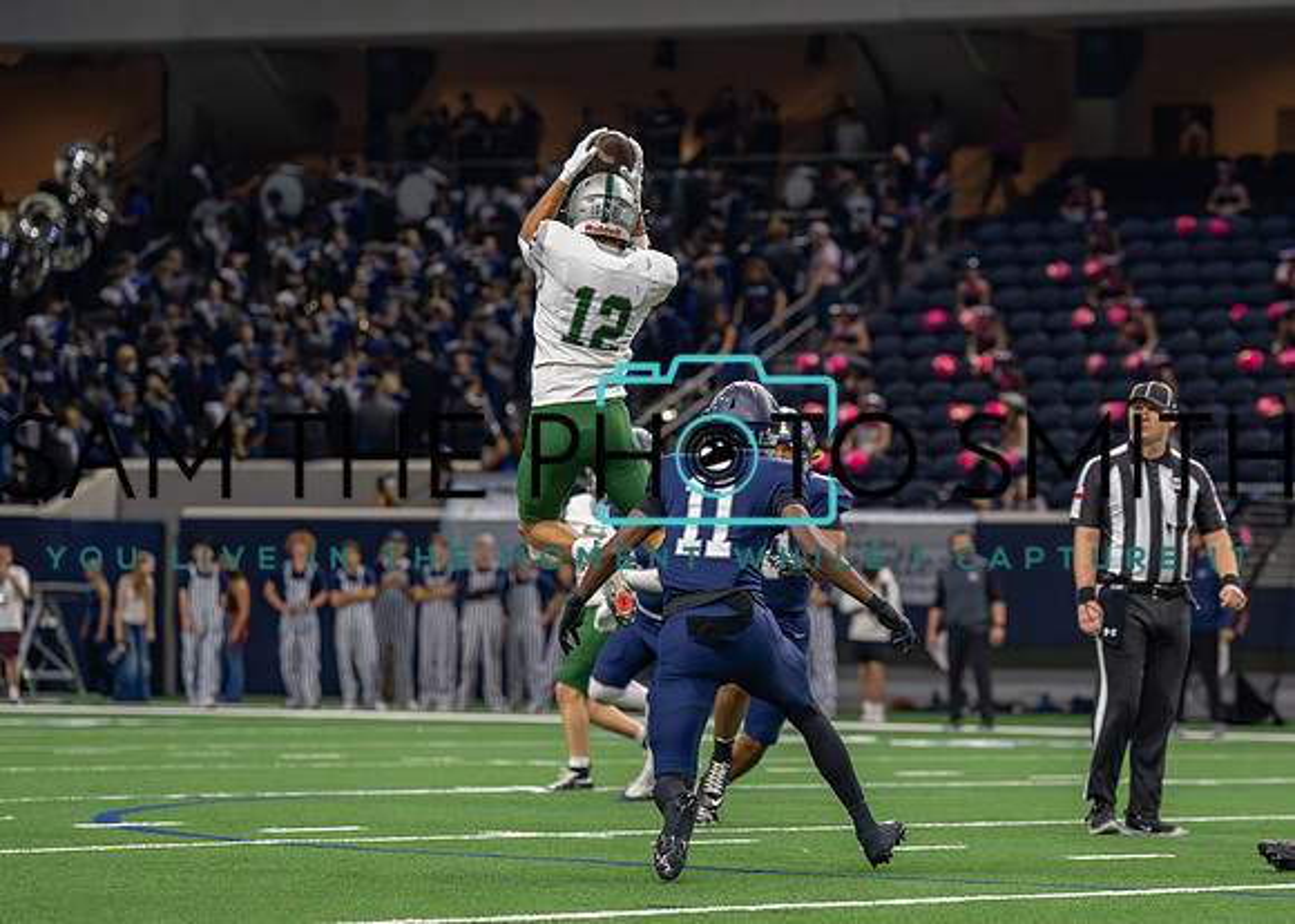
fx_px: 6704
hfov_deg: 11.0
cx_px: 789
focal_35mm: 182
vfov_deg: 7.9
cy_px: 529
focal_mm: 127
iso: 4000
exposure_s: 1/1600
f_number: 2.8
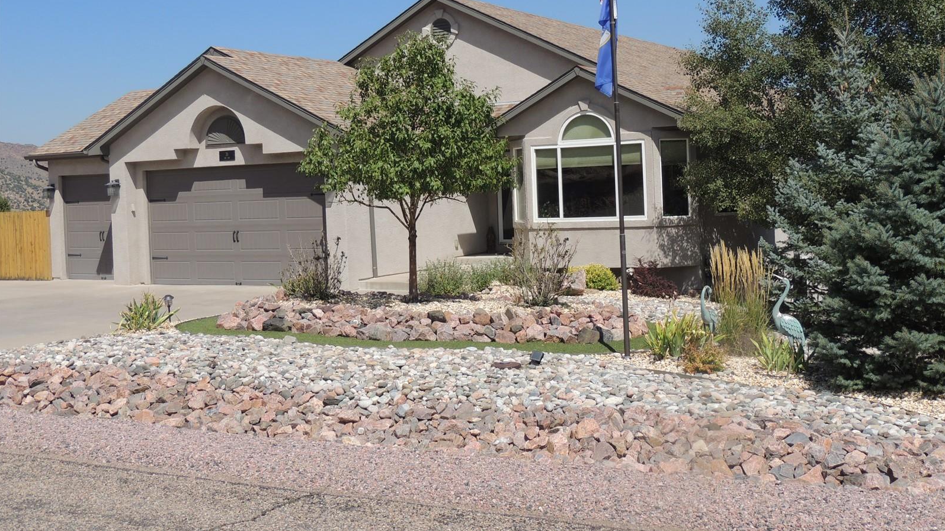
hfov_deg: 43.7
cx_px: 472
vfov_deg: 25.4
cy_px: 201
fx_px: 1178
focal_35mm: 47
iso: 100
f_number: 3.4
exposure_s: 1/1250
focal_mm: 7.6
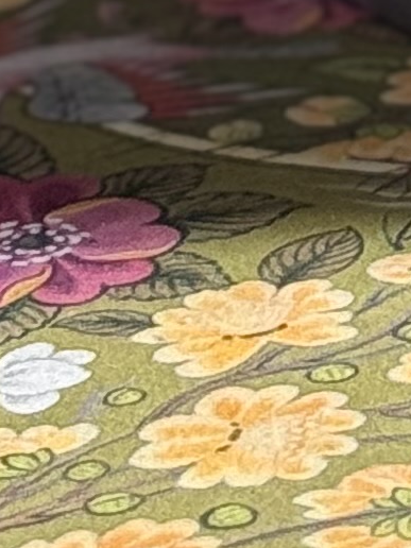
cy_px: -1453
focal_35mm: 375
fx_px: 5937
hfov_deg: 3.9
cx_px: 806
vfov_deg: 4.9
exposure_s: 1/50
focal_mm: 6.76
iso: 80
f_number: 1.78
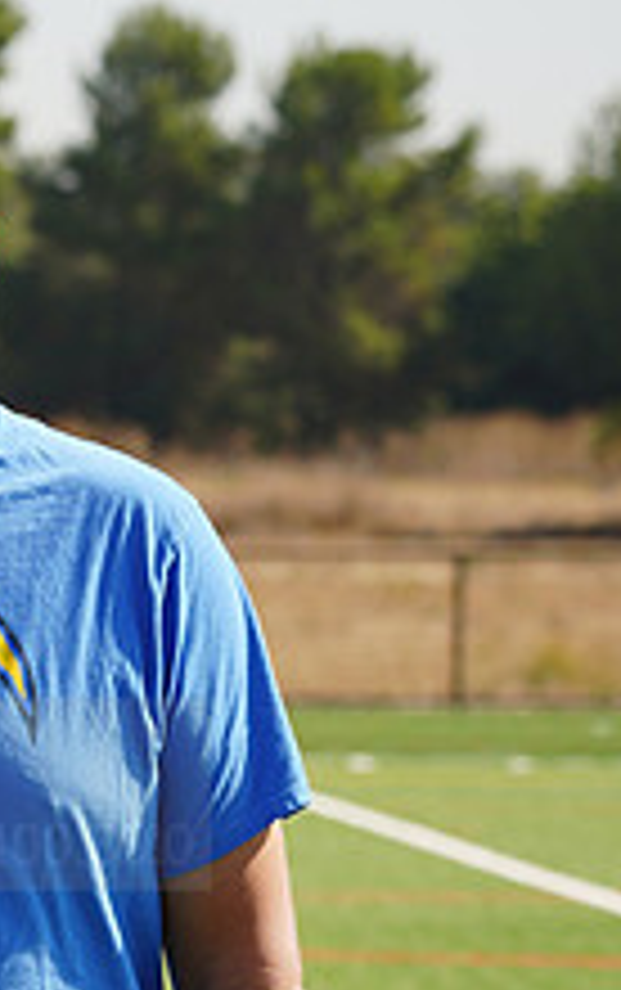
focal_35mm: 362
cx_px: -662
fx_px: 9777
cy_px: 756
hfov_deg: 3.6
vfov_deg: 5.8
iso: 100
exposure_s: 1/250
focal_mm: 135
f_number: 9
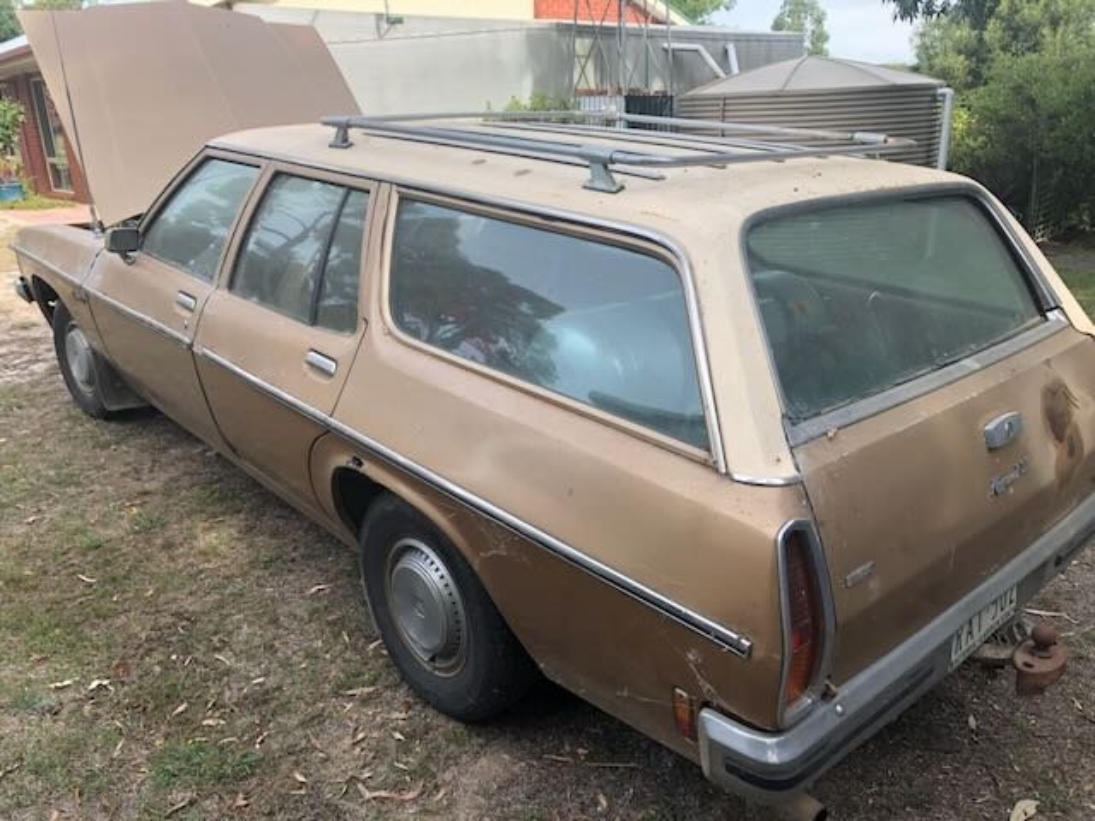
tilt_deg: -17.6
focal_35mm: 28
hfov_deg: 63.4
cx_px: 548
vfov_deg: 49.7
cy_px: 410
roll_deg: +2.7
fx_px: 886
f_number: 1.8
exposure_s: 1/384
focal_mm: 3.99
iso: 20
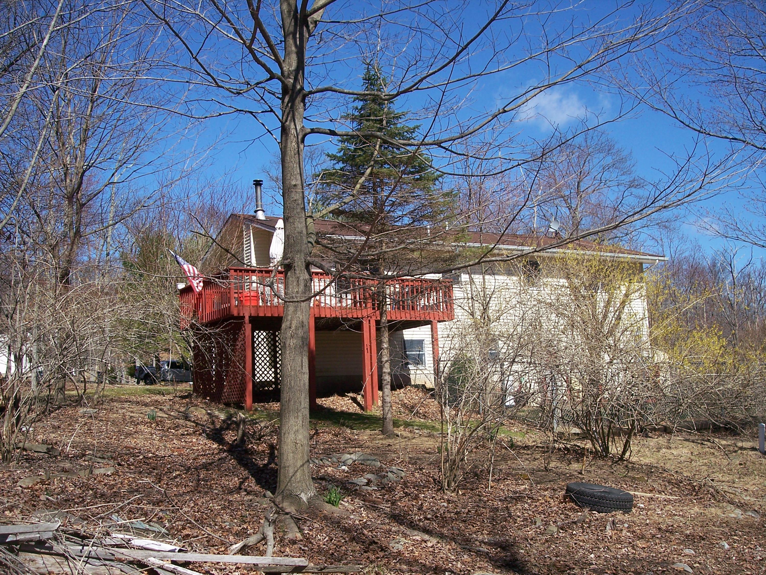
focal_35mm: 39
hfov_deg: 47.9
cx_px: 383
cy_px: 288
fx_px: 863
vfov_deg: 36.8
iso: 100
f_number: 4
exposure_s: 1/750
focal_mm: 8
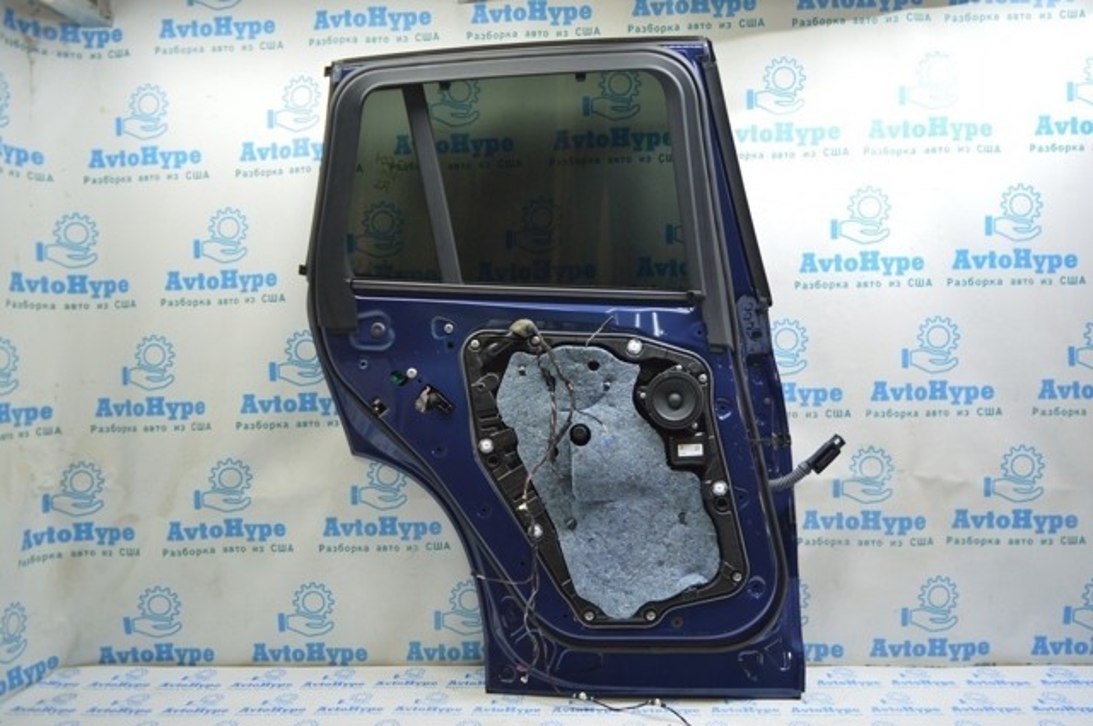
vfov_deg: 47.8
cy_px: 363
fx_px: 819
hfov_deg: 67.4
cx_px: 546
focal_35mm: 27
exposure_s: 1/40
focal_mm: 18
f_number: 3.5
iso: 400
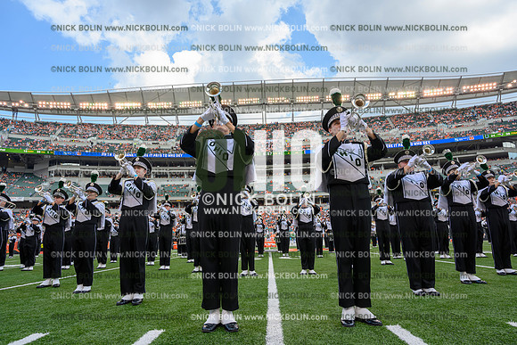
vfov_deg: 53.2
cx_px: 258
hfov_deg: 73.7
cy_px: 172
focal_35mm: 24
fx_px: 345
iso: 80
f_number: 7.1
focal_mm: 24
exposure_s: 1/100
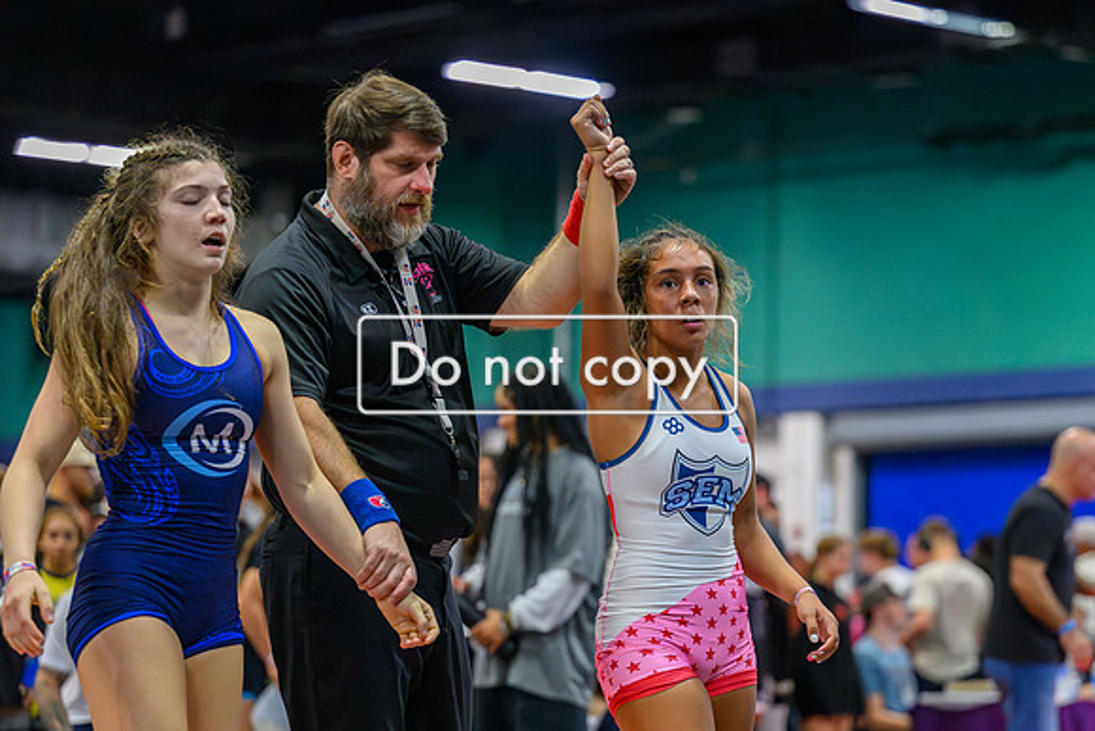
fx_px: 3912
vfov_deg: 10.7
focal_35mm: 129
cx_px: 632
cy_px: 441
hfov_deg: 15.9
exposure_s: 1/640
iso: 14400
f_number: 2.8
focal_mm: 105
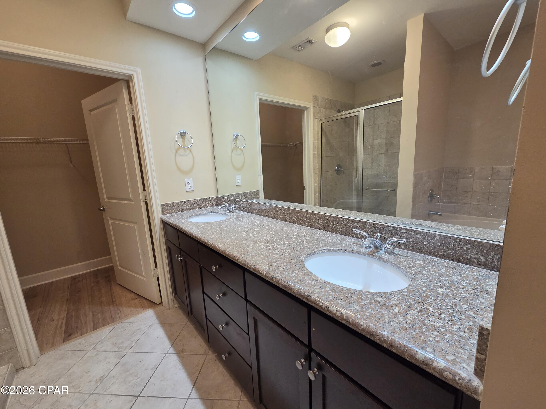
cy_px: 204
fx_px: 205
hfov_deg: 106.2
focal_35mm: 13
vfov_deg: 89.9
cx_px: 273
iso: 250
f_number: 2.2
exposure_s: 1/120
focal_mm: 2.2
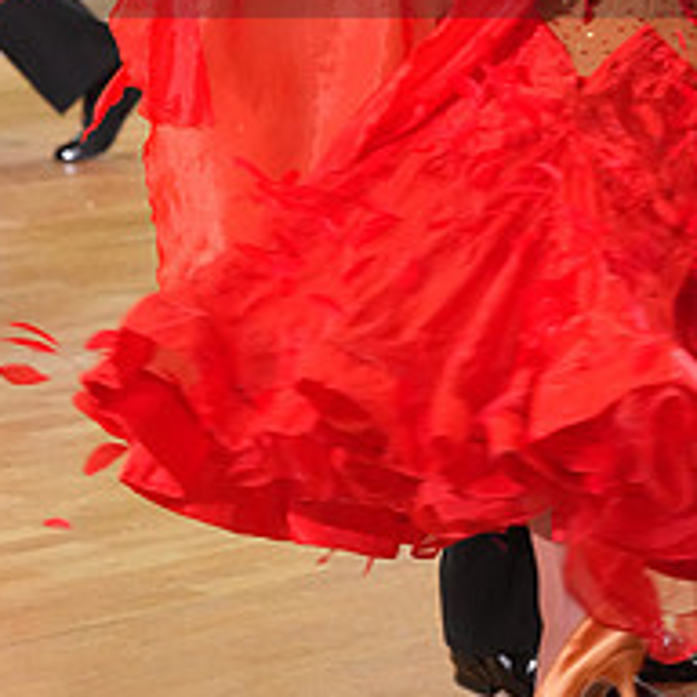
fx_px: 6265
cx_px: 568
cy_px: -102
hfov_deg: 6.4
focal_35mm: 275
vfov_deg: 6.3
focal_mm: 107
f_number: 5.6
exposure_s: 1/200
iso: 4000
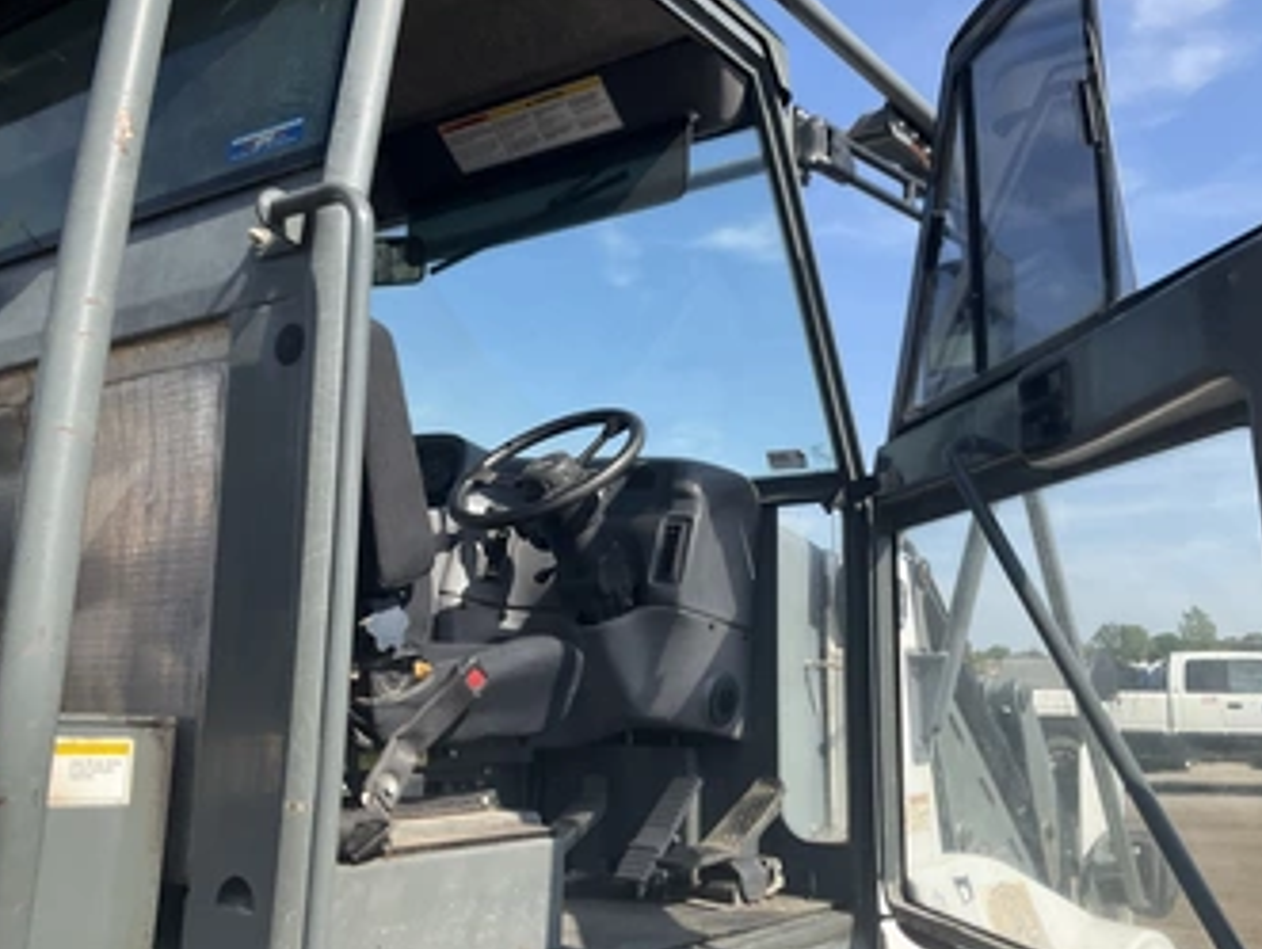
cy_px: 434
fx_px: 1277
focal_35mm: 35
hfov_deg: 52.6
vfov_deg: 40.7
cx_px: 652
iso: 25
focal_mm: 3
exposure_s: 1/1221
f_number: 1.8
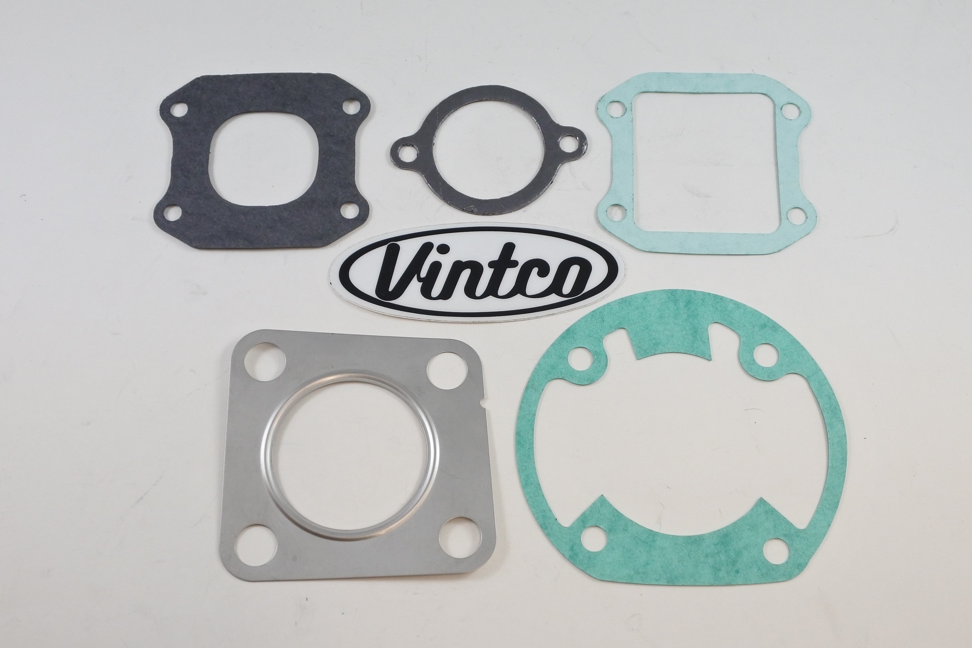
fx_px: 1107
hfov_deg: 47.4
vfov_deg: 32.6
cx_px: 486
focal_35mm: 41
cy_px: 324
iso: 400
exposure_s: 1/160
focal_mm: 15.3
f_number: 4.2
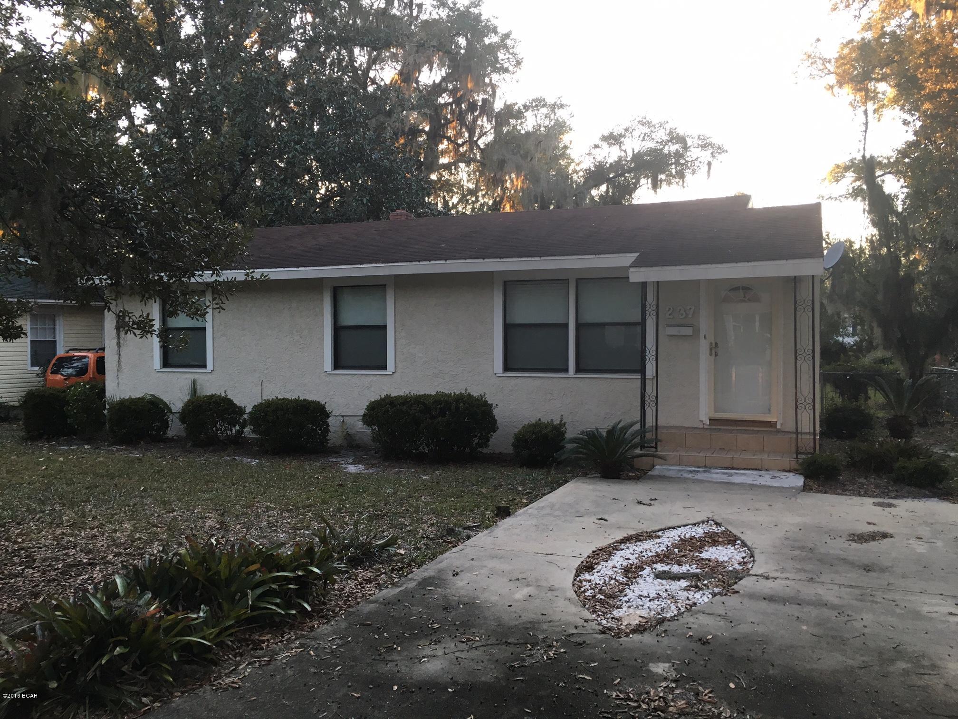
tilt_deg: -1.0
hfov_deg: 61.7
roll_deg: +0.3
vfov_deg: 48.2
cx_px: 479
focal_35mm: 29
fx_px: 803
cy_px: 360
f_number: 2.2
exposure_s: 1/30
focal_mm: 4.15
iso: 25
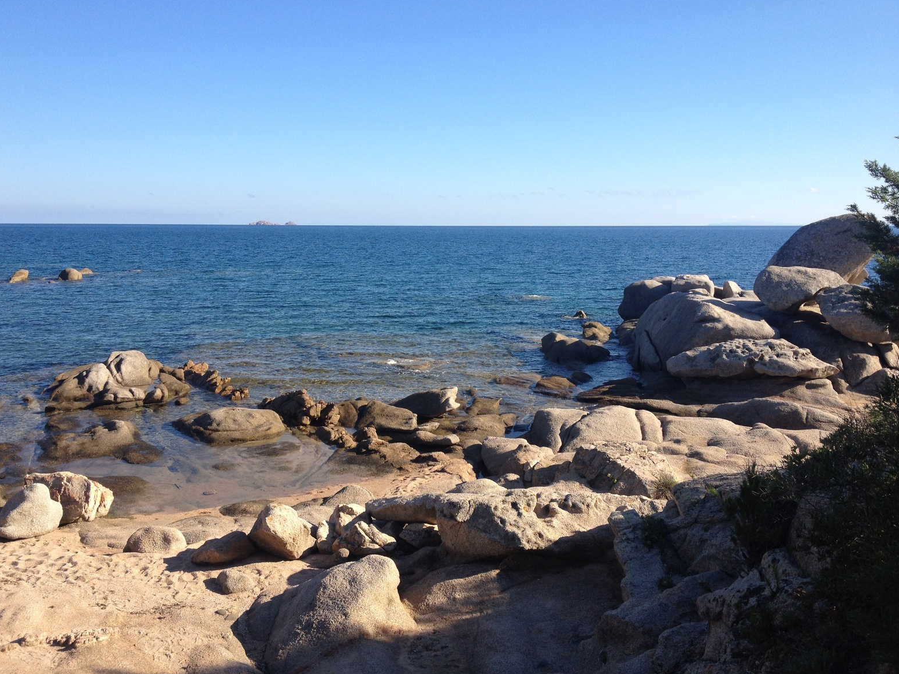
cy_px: 334
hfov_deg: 51.4
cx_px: 441
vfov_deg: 39.7
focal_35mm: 36
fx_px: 935
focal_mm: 4.28
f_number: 2.4
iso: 64
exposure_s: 1/1082
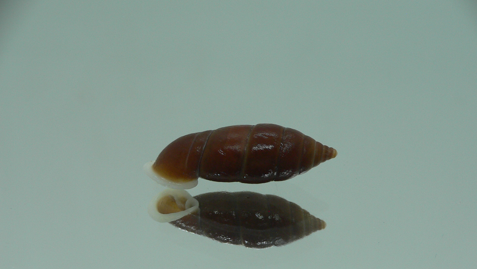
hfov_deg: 51.6
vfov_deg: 30.3
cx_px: 242
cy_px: 175
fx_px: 493
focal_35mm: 39
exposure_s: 1/60
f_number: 2.8
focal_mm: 4.6
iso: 80
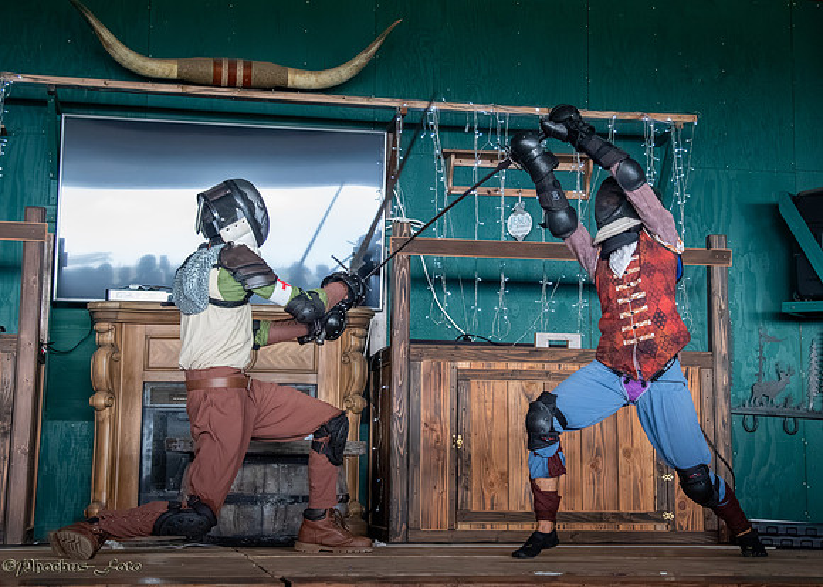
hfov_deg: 29.4
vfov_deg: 21.2
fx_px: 1569
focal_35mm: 67
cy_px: 230
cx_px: 457
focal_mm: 44
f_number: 5.6
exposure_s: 1/320
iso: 8000
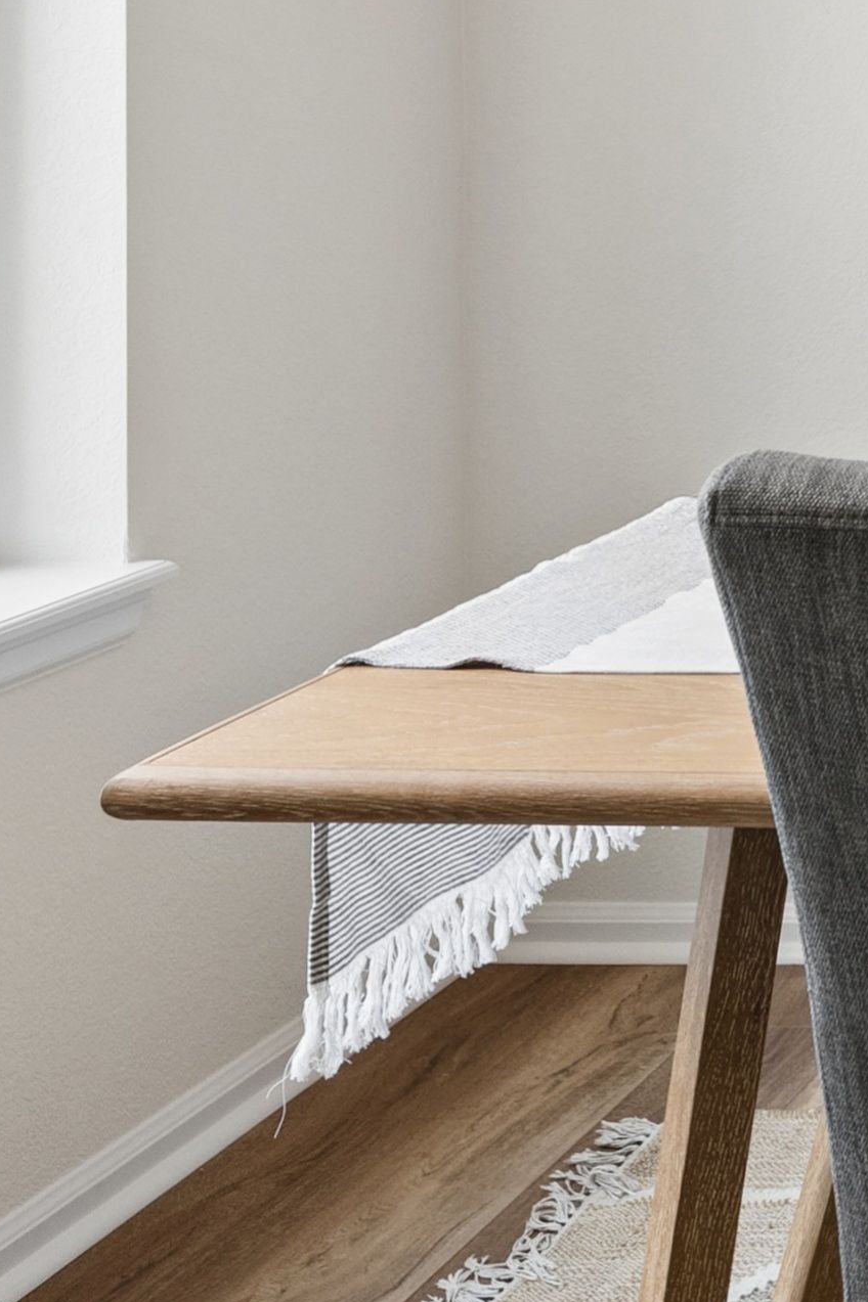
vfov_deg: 26.9
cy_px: -68
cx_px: 1864
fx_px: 2533
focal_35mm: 70
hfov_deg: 14.9
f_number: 8
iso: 1250
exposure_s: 1/200
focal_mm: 21
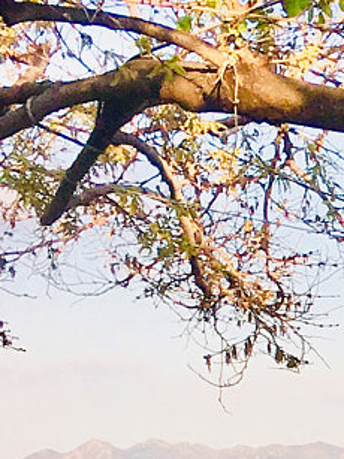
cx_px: 838
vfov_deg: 12.5
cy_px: 670
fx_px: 2002
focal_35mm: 151
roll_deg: +0.7
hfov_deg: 8.9
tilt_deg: -4.8
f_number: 2.2
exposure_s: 1/646
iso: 25
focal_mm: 4.15
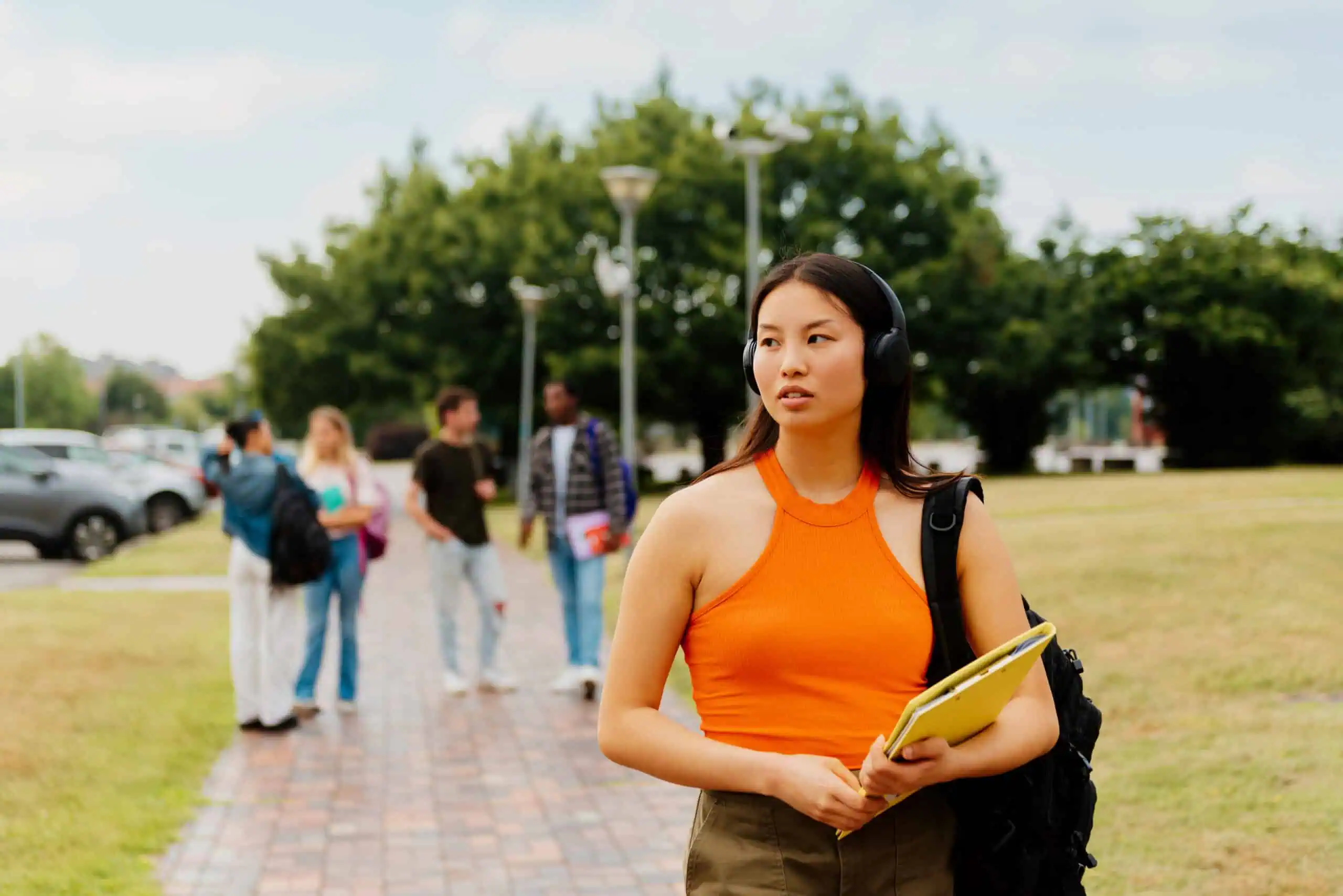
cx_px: 672
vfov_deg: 22.6
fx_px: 2239
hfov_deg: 33.4
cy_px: 448
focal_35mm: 60
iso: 250
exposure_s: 1/1250
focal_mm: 60
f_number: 2.8
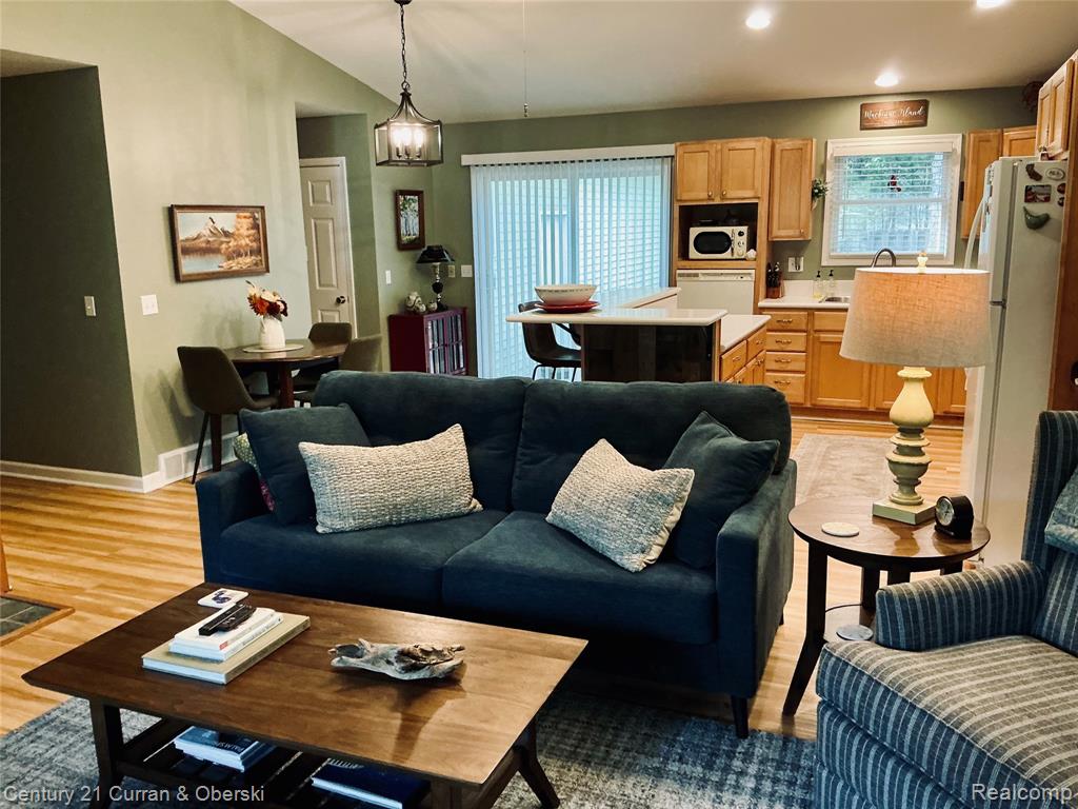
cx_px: 539
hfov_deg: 63.4
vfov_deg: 49.7
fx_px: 872
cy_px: 404
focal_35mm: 28
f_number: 1.8
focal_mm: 3
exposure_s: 1/40
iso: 200
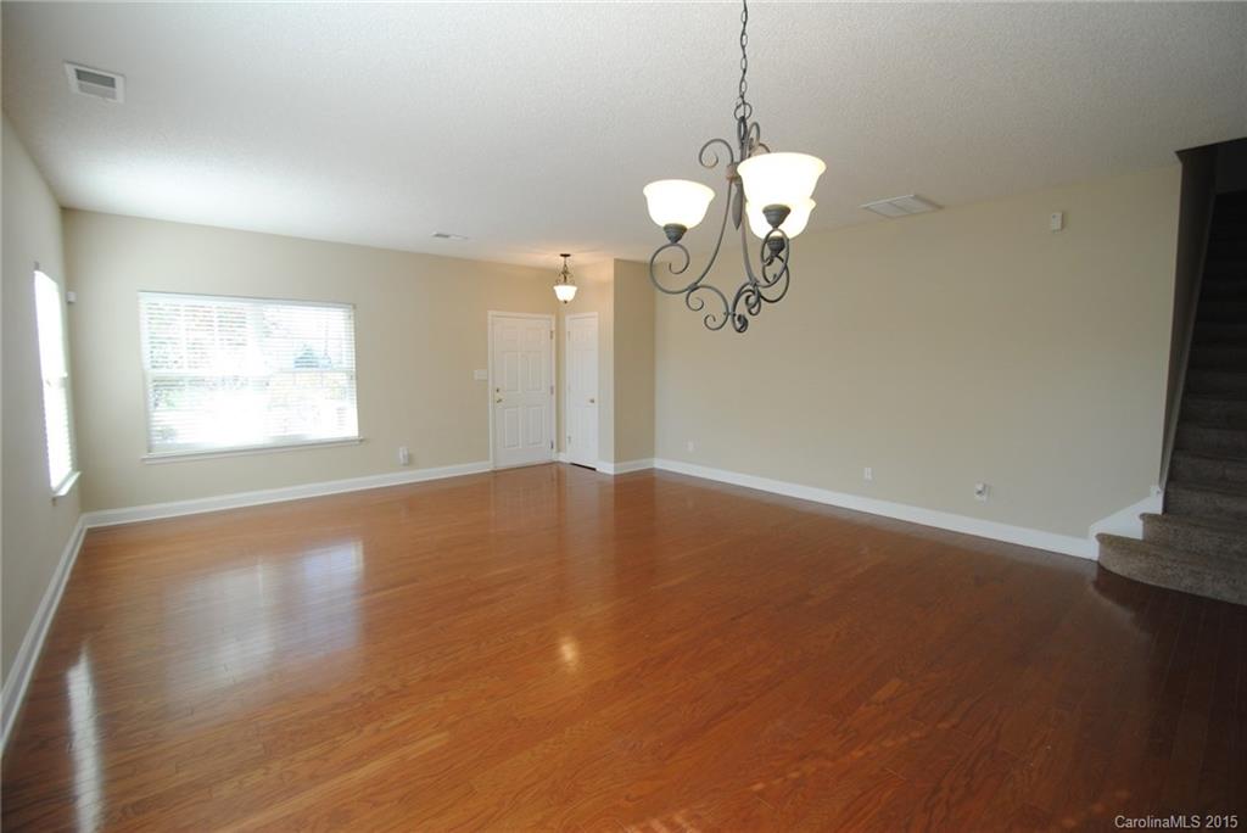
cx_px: 624
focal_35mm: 15
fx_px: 520
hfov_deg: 100.4
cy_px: 416
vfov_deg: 77.4
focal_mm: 10
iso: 200
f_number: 4
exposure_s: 1/60
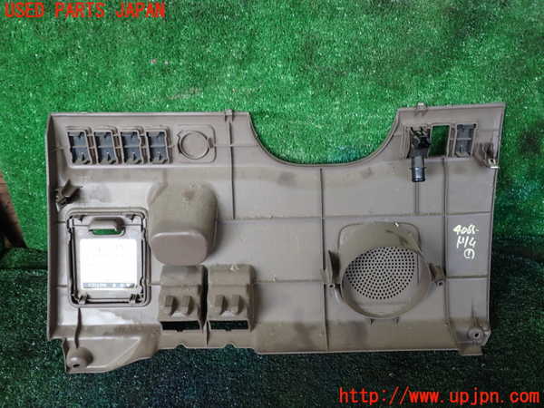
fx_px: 471
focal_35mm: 30
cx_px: 272
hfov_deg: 60.0
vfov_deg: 46.8
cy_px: 204
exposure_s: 1/60
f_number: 2.3
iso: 100
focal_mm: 5.4
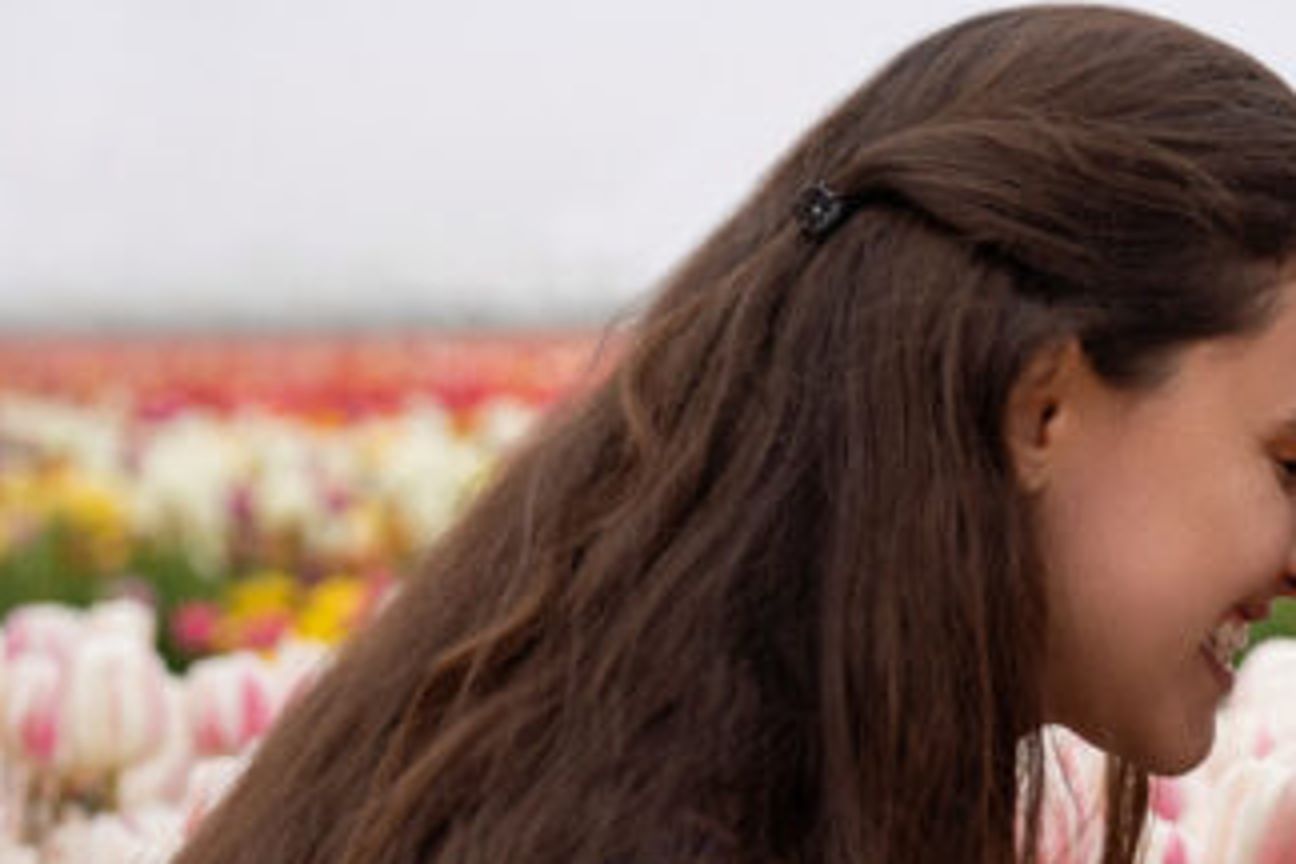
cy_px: 628
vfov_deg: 11.8
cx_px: 1404
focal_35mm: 116
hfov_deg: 17.1
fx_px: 4176
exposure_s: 1/500
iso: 1250
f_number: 2.8
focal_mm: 49
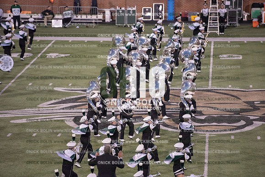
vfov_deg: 6.9
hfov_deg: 10.3
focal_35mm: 200
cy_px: 88
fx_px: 1472
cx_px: 132
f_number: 3.2
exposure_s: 1/1250
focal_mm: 200
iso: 5000
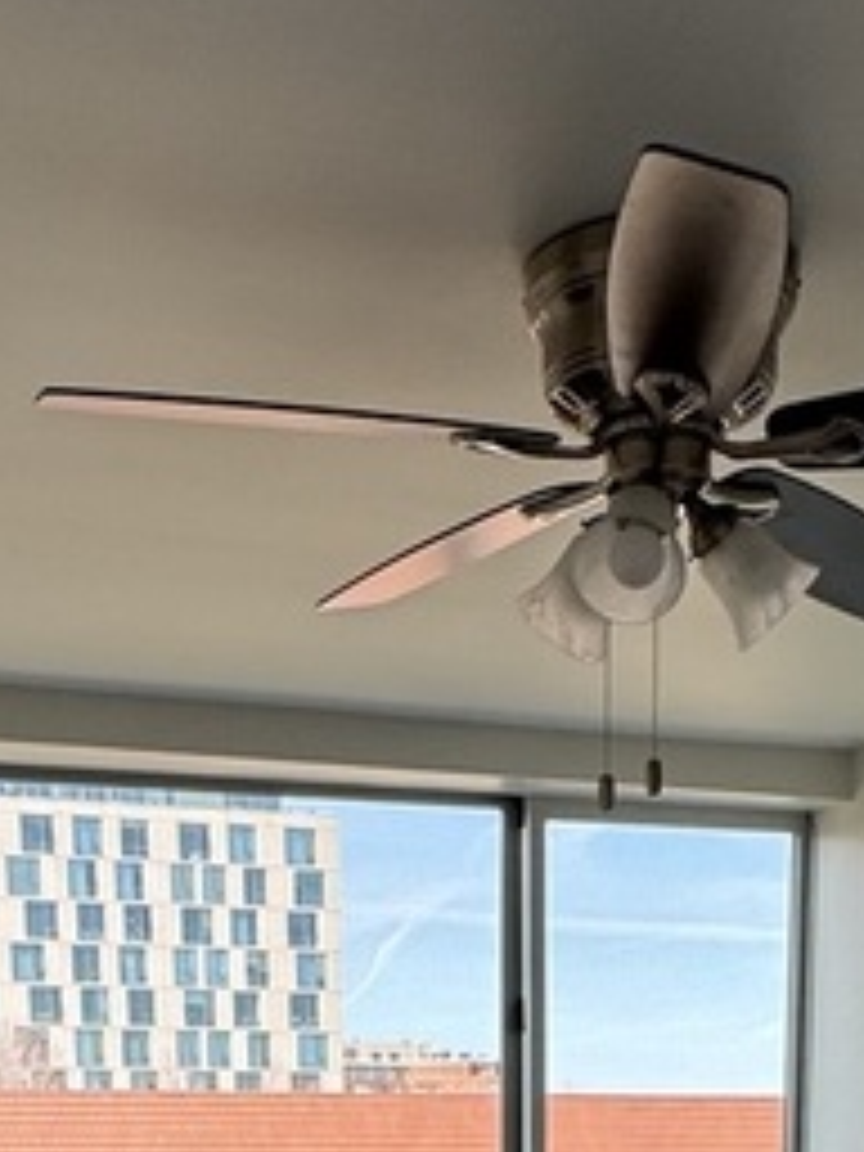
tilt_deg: -12.8
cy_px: 1616
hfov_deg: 24.8
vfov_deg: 26.2
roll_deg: +0.0
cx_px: 486
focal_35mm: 59
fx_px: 1963
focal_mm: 2.22
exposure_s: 1/285
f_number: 2.2
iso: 40
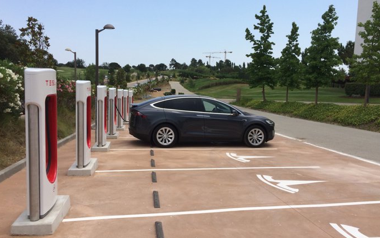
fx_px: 321
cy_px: 117
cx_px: 189
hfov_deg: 61.2
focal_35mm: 31
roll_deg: -1.3
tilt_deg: -7.3
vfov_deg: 40.6
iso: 32
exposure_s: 1/1953
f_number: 2.2
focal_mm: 4.15
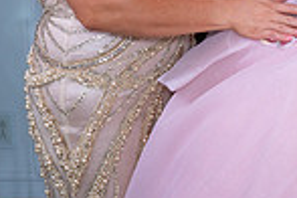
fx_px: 982
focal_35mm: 119
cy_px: -127
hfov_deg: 16.0
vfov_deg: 10.9
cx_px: 429
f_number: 4
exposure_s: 1/60
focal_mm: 29
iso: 1250
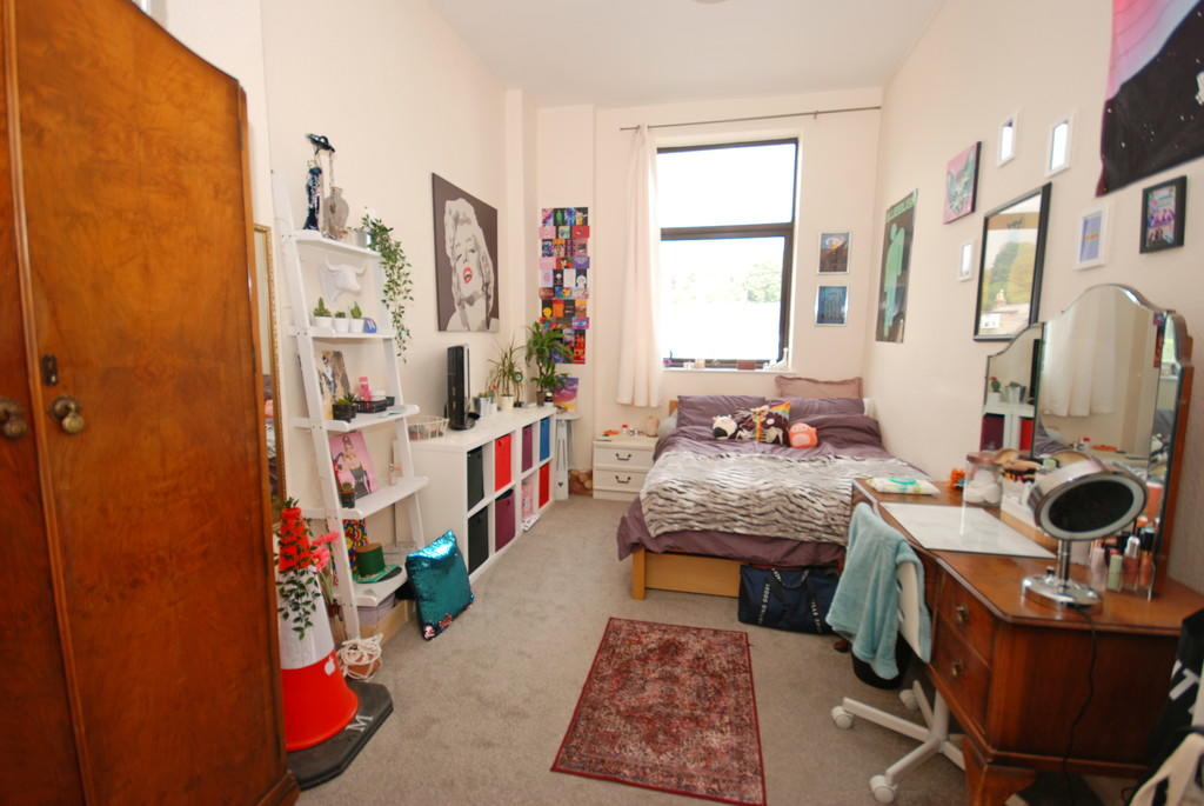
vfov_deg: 77.5
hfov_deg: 100.3
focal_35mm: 15
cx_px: 602
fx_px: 502
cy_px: 403
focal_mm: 10
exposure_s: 1/60
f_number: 4
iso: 160
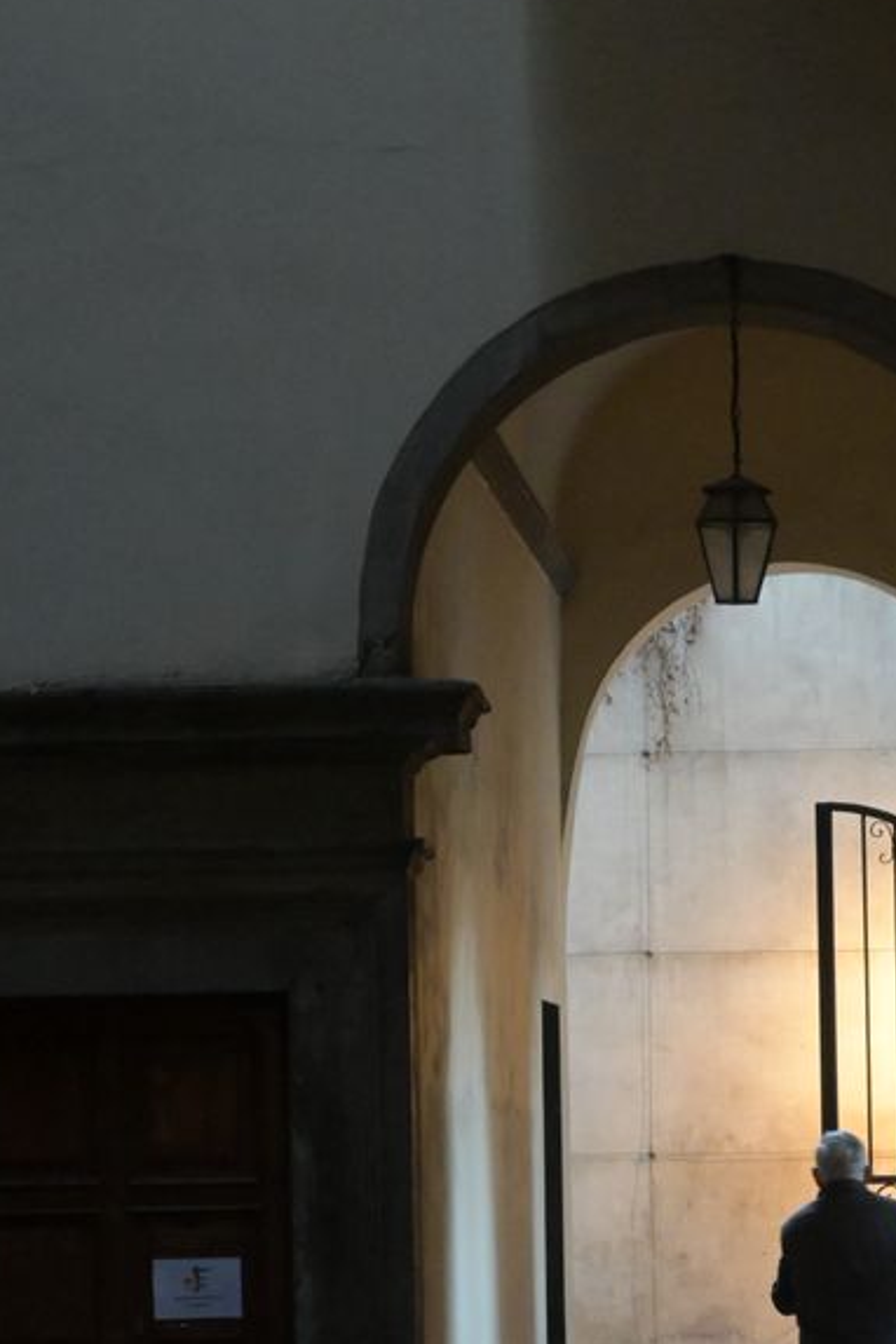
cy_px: 1222
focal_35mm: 157
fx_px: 5861
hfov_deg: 8.7
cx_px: 762
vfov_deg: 13.0
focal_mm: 50
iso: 5000
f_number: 6.3
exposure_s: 1/30
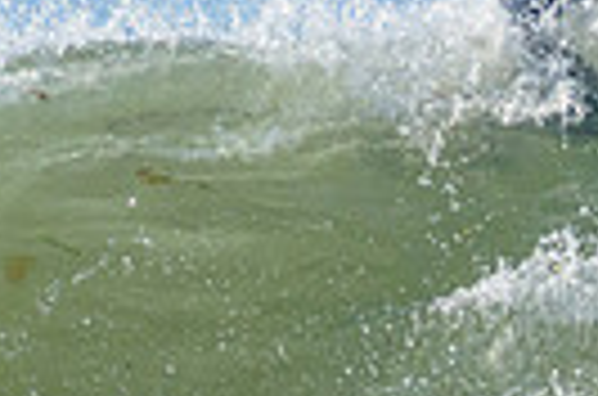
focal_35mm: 4344
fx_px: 71987
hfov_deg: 0.5
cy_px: 368
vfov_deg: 0.3
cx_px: 1151
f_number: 11
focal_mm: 800
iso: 1800
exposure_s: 1/2000
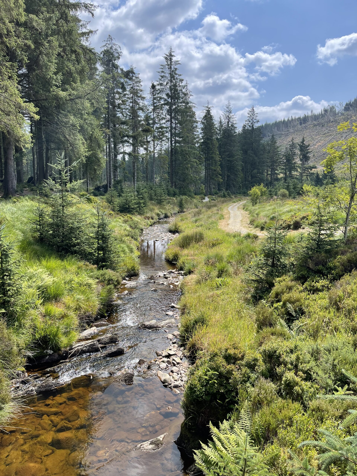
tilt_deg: -7.8
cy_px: 238
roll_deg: +0.0
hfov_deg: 54.9
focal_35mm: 25
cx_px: 178
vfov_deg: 69.4
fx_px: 344
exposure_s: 1/2049
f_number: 1.6
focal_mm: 5.1
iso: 32
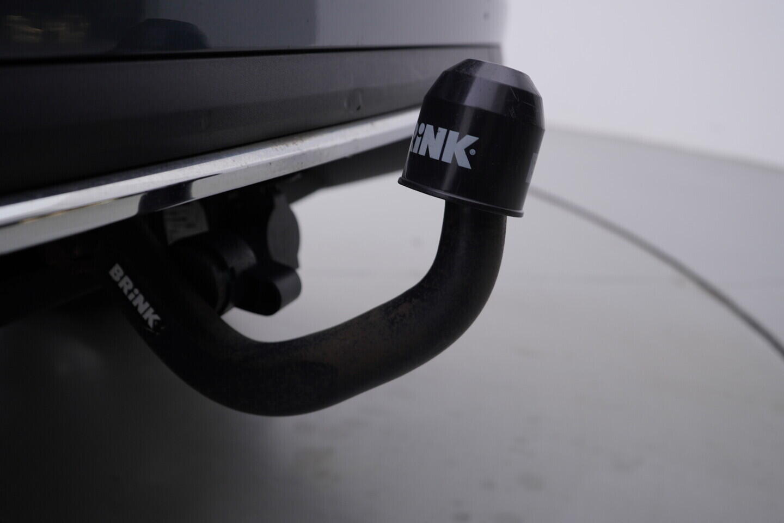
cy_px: 262
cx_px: 392
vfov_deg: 36.9
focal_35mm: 36
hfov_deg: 53.1
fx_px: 784
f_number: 4
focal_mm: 24
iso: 125
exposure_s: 1/80
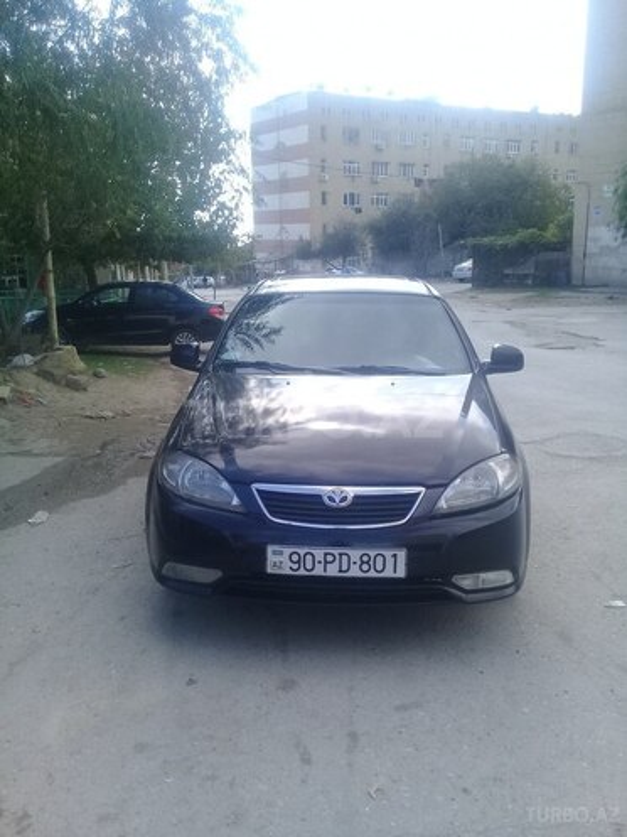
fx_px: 749
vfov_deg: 58.4
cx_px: 314
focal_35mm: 31
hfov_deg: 45.4
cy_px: 418
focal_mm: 3.3
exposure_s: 1/577
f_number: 2.2
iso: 50
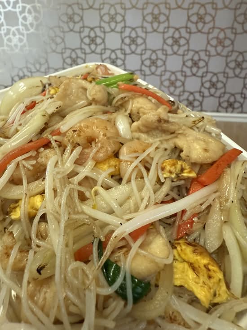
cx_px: 124
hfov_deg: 56.8
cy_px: 165
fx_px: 228
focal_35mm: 24
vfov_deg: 71.6
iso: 400
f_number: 2.2
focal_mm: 2.22
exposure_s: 1/60
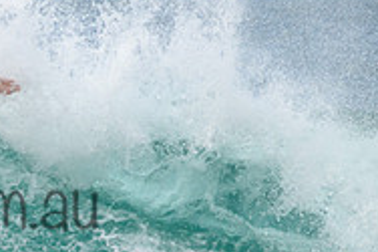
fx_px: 25901
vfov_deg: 0.6
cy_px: 182
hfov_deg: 0.8
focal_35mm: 2469
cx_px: -115
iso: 900
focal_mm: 800
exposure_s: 1/2000
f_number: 11
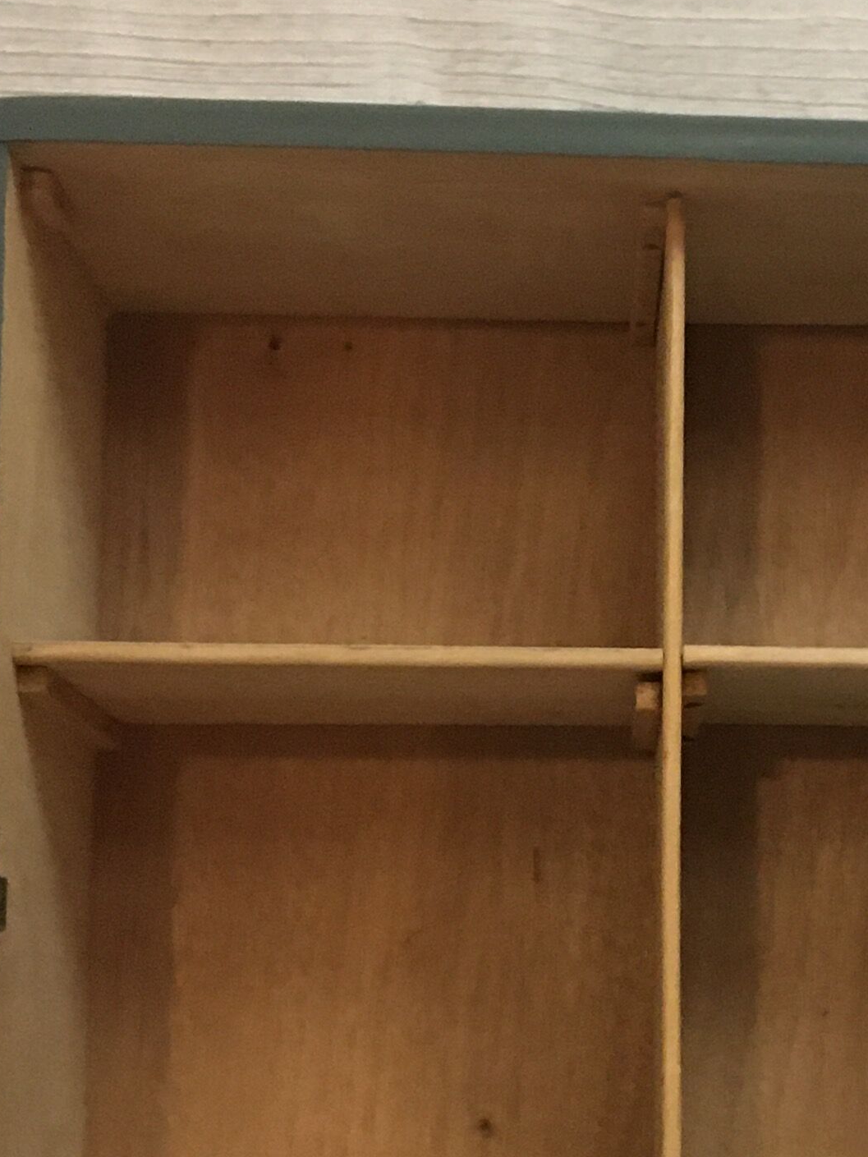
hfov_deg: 17.4
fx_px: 2775
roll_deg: +0.5
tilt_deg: +5.3
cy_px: 907
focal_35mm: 83
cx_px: 876
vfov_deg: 23.3
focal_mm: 4.15
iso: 200
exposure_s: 1/17
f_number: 2.2
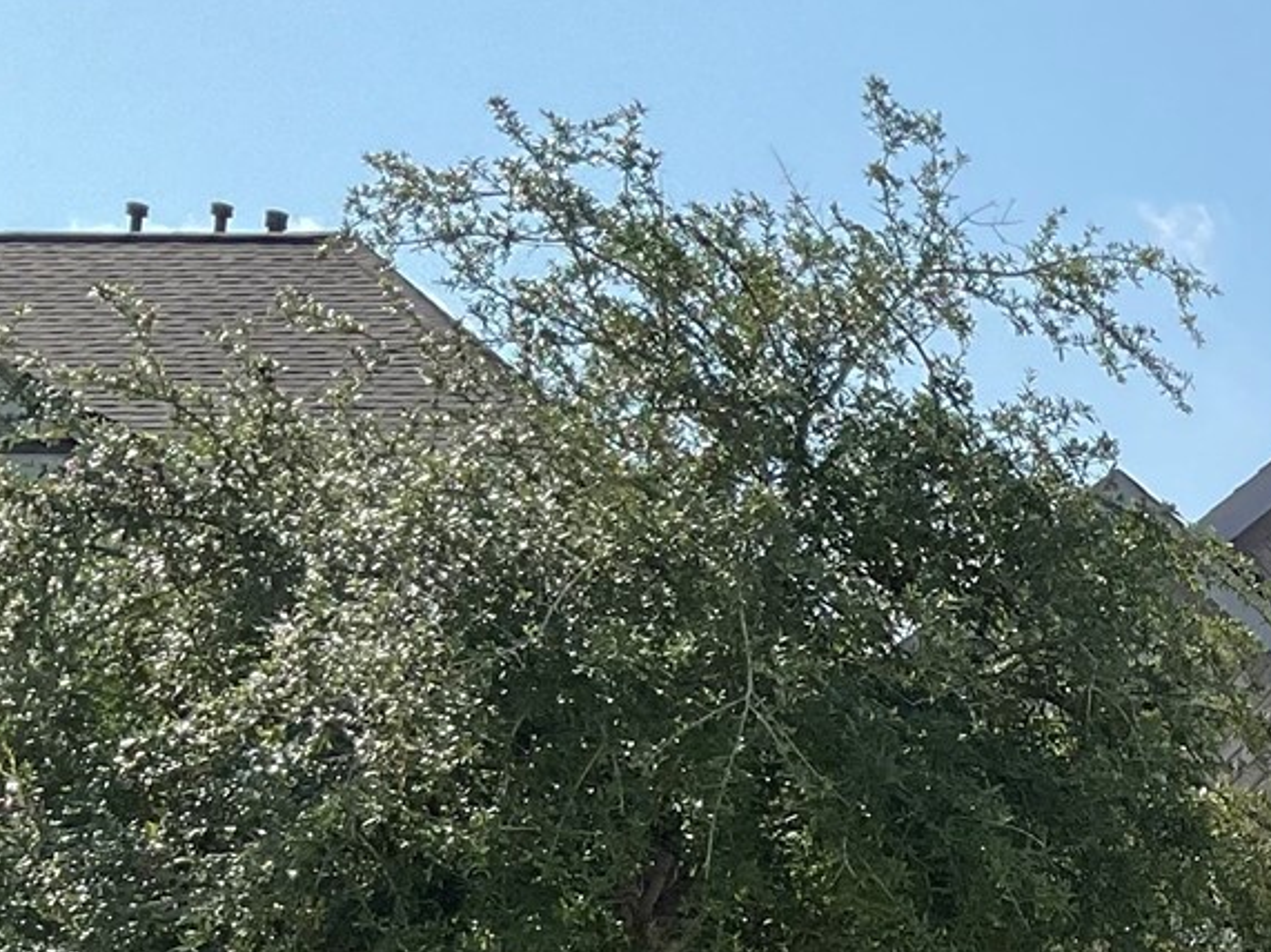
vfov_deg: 13.6
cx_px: 1839
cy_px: 1292
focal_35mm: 104
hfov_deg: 17.3
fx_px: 3818
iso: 16
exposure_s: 1/2320
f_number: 1.8
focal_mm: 3
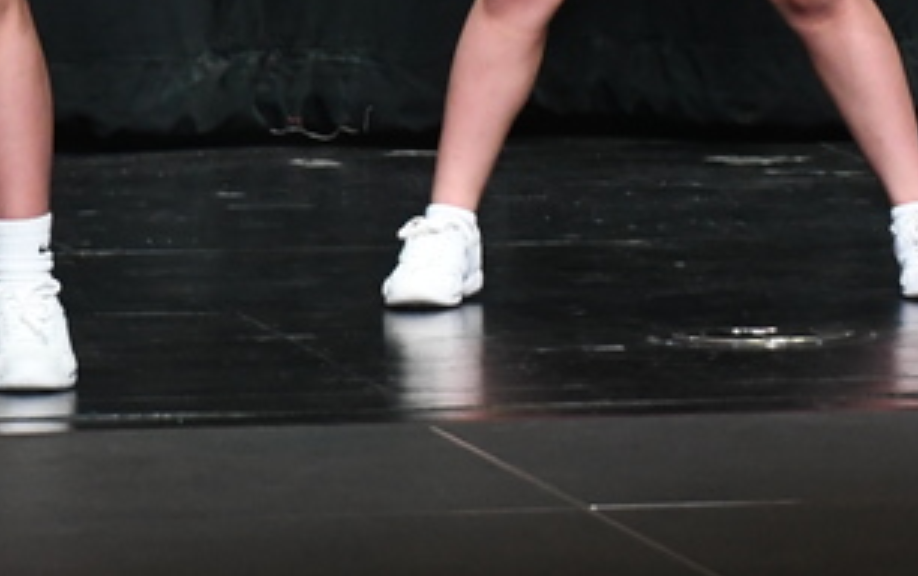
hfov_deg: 3.1
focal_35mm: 688
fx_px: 17232
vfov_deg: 1.9
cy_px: -382
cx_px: 774
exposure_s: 1/125
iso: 3200
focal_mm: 135
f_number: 7.1
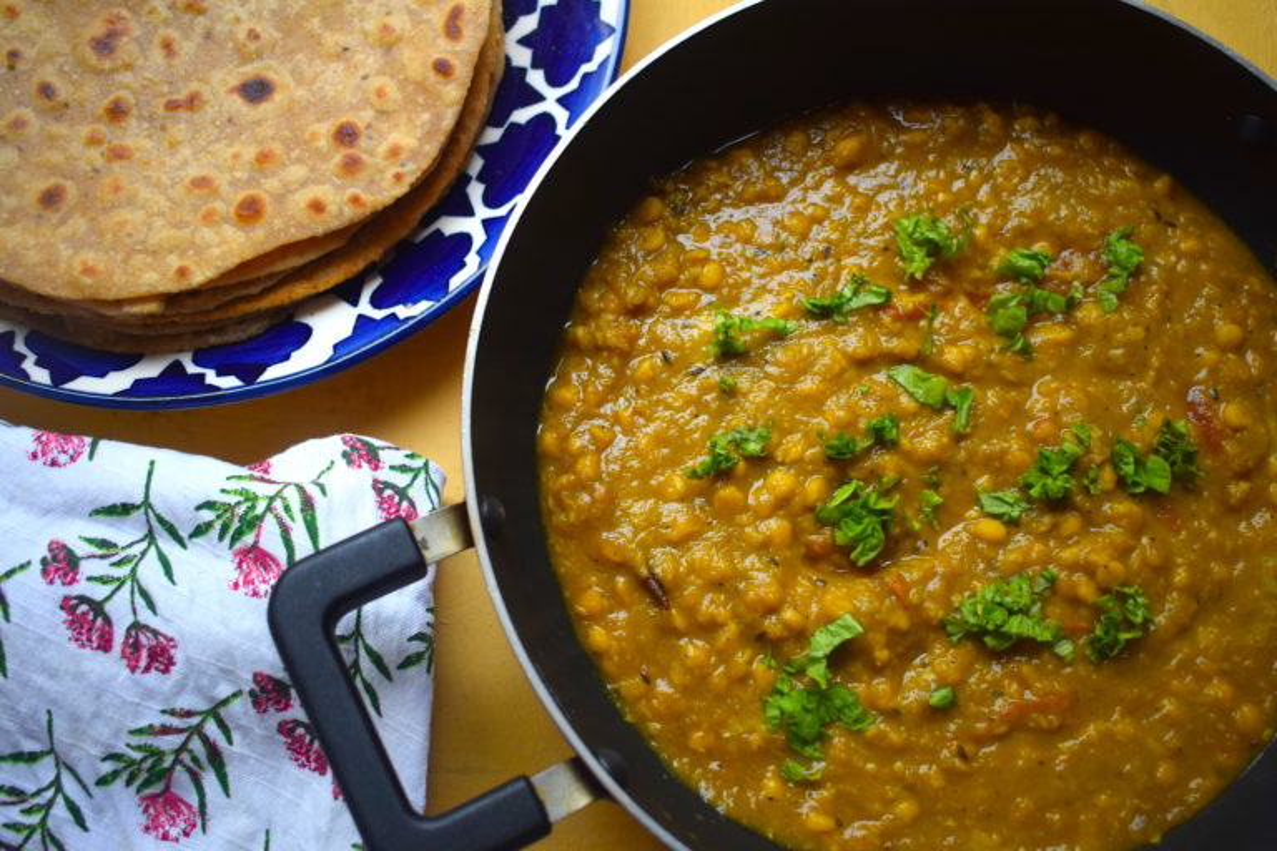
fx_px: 1383
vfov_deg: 34.2
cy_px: 426
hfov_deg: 49.6
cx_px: 638
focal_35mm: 39
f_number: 4
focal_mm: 26
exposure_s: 1/60
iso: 450
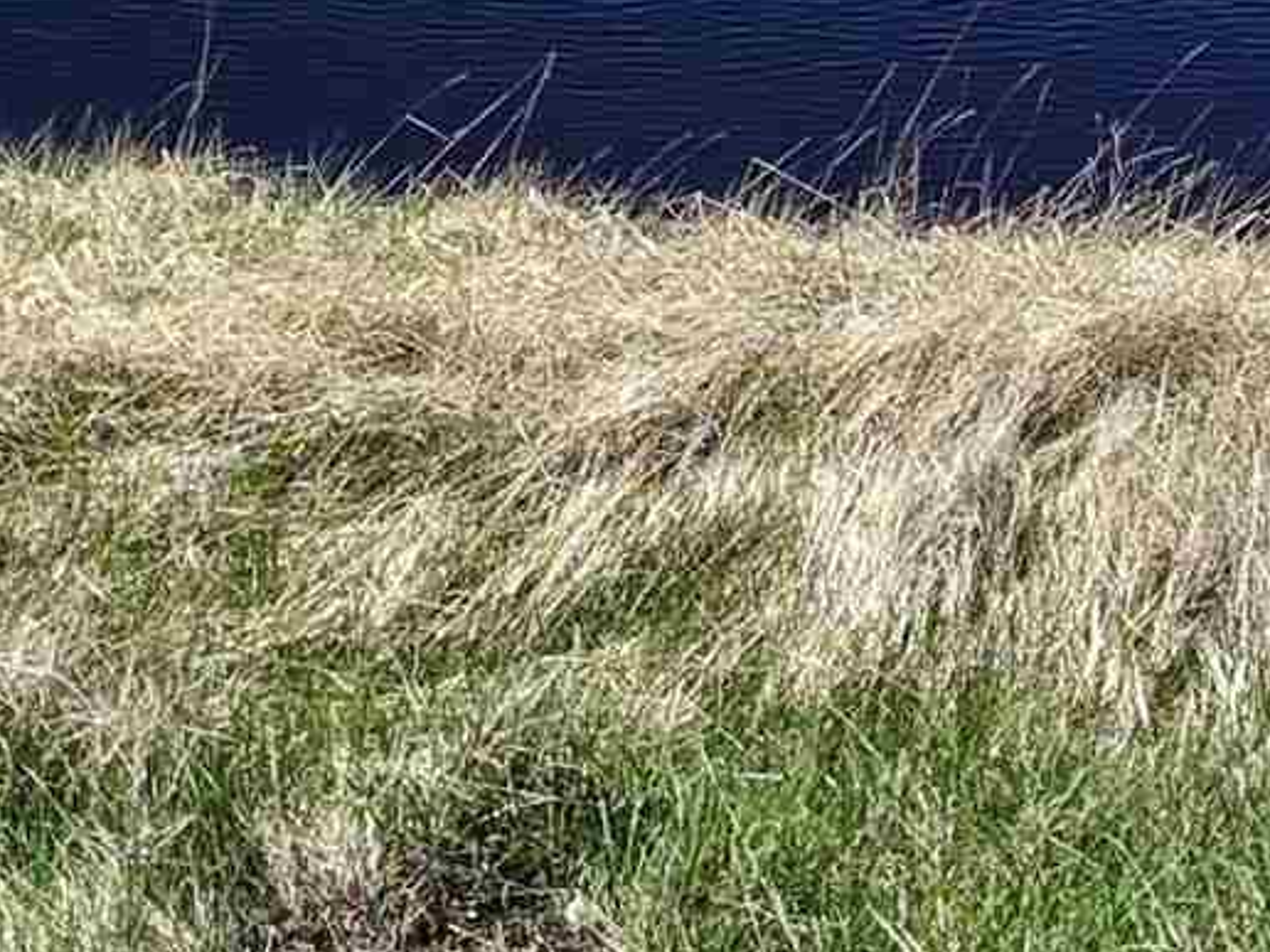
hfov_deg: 12.5
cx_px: -1110
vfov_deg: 10.2
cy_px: -256
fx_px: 5246
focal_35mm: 143
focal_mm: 8.67
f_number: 1.8
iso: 160
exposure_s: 1/3000
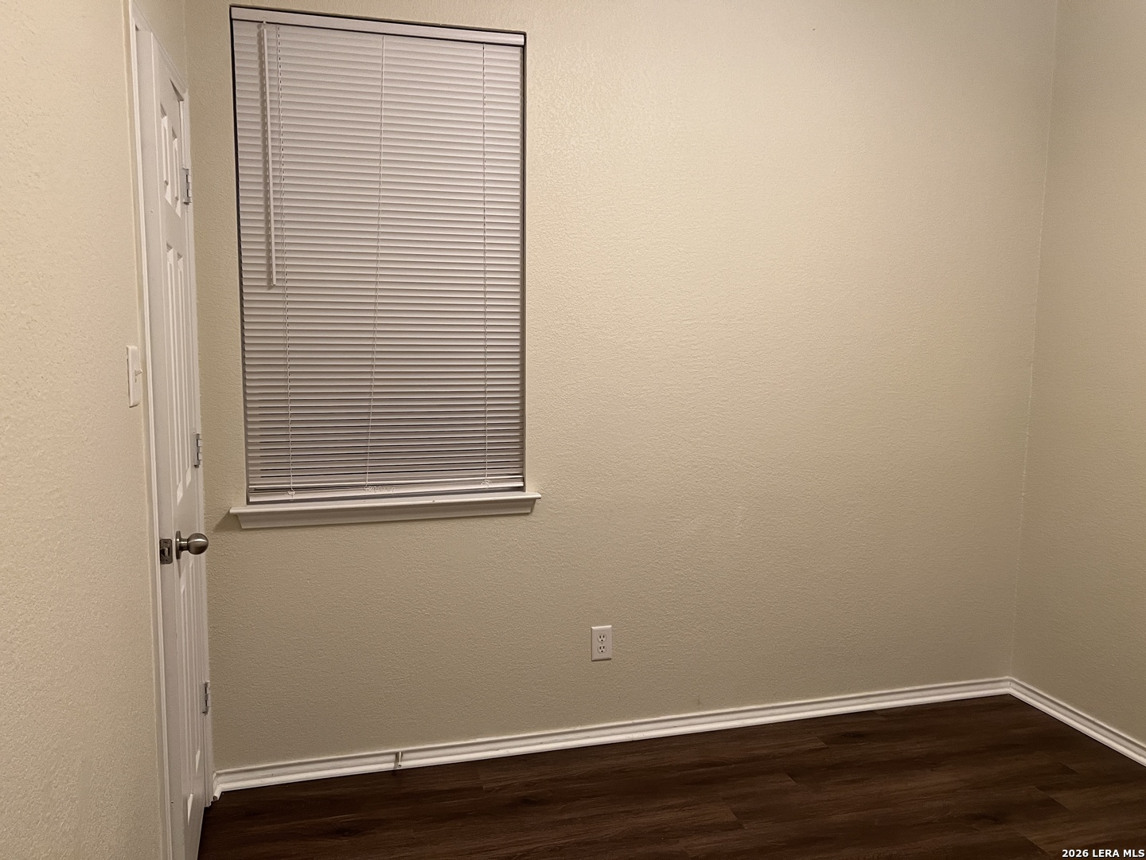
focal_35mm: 26
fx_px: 861
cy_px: 430
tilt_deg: -2.6
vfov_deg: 53.1
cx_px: 573
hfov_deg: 67.3
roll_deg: +0.7
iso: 200
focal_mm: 5.7
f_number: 1.5
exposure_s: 1/60
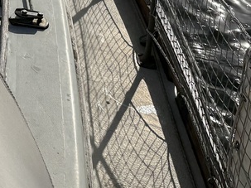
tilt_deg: -16.8
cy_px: -111
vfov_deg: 14.3
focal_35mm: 95
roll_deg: +0.4
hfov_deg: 19.1
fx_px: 689
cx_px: -74
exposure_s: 1/14286
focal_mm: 6.76
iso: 64
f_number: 1.78
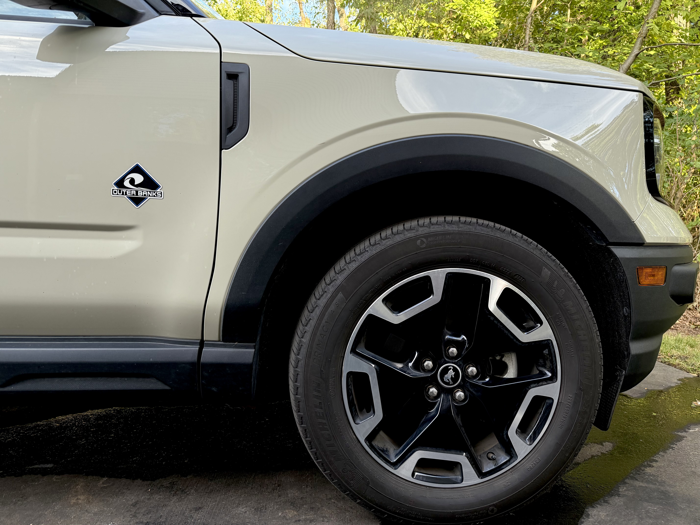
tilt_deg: -5.0
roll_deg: +1.1
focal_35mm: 24
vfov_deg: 56.8
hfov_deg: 71.6
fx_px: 485
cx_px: 350
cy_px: 262
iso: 200
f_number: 1.78
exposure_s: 1/166
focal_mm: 6.76
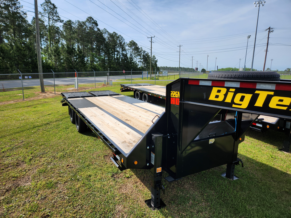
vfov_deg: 58.9
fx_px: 193
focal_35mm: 23
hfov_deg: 73.9
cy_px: 109
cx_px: 146
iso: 20
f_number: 1.8
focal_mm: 5.4
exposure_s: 1/1709
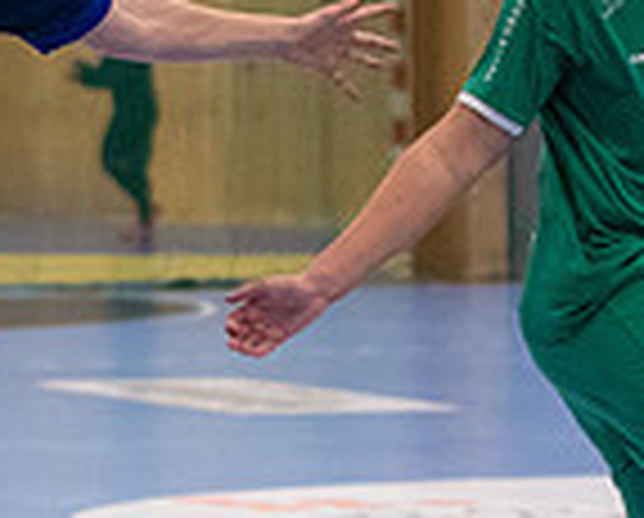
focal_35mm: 411
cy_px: 358
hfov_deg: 4.7
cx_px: -90
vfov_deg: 3.8
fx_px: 7850
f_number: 3.2
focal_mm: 70
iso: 3200
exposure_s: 1/640
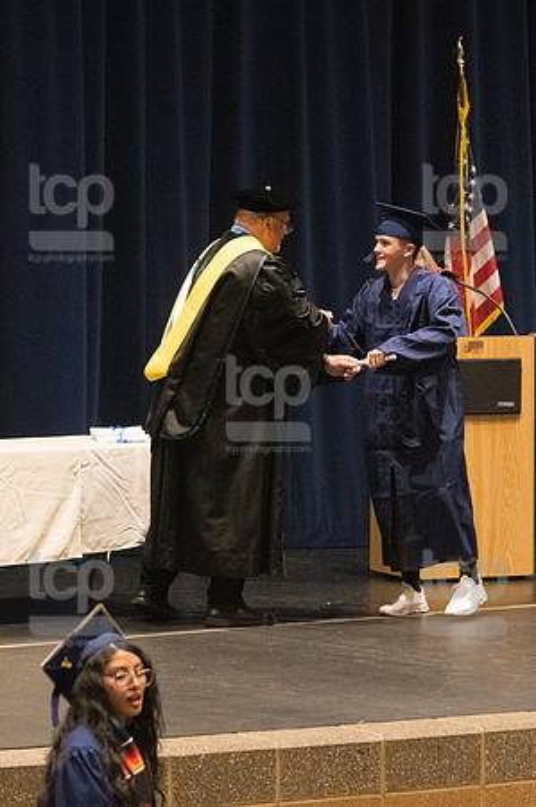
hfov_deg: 7.5
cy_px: 404
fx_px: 4096
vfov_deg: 11.2
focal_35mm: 183
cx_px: 268
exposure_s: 1/250
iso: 8000
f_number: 4.5
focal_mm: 122
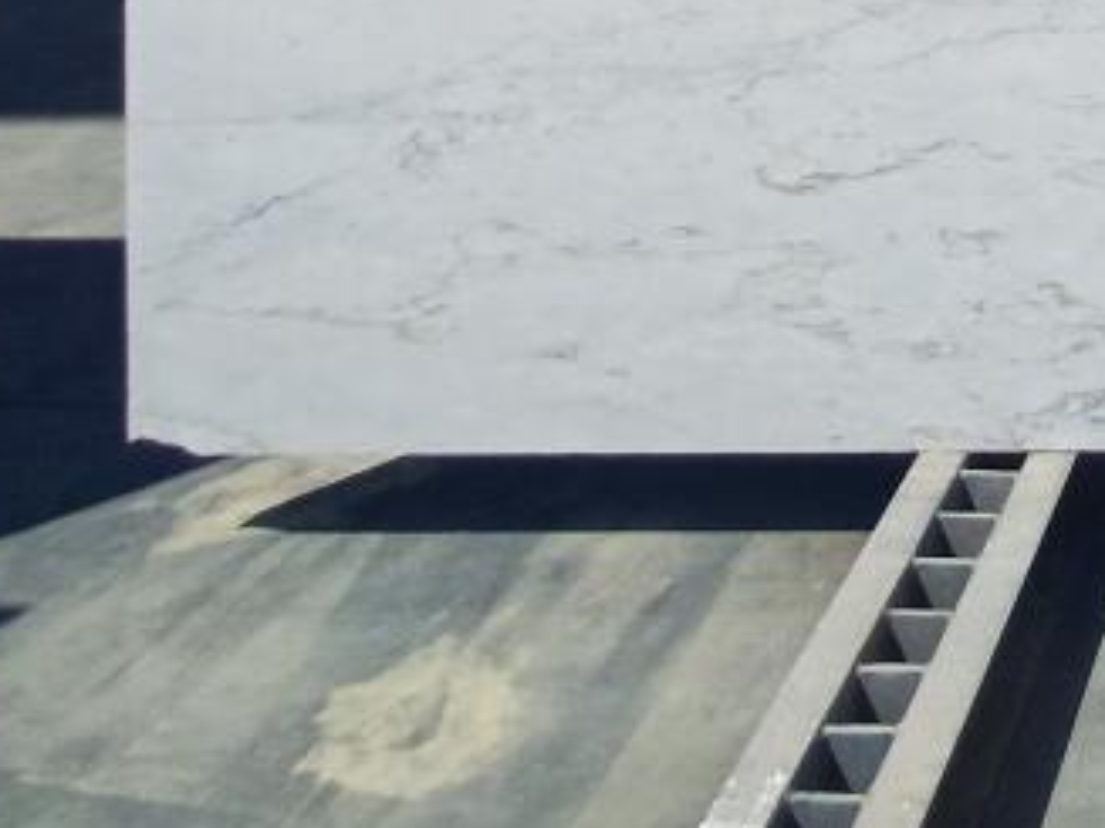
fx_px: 1500
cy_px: -372
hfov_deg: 31.6
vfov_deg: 24.7
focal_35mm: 47
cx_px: 1416
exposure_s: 1/1727
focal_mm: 1.64
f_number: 2.2
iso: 40
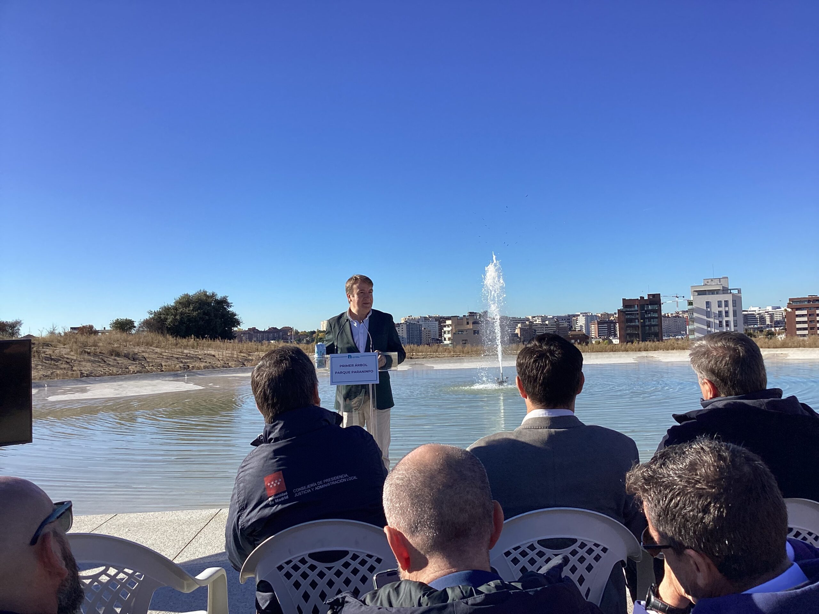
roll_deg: +2.1
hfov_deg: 58.4
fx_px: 733
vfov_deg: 45.4
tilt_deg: +1.8
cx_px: 410
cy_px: 307
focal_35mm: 31
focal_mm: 3.3
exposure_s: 1/1456
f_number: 2.4
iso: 25
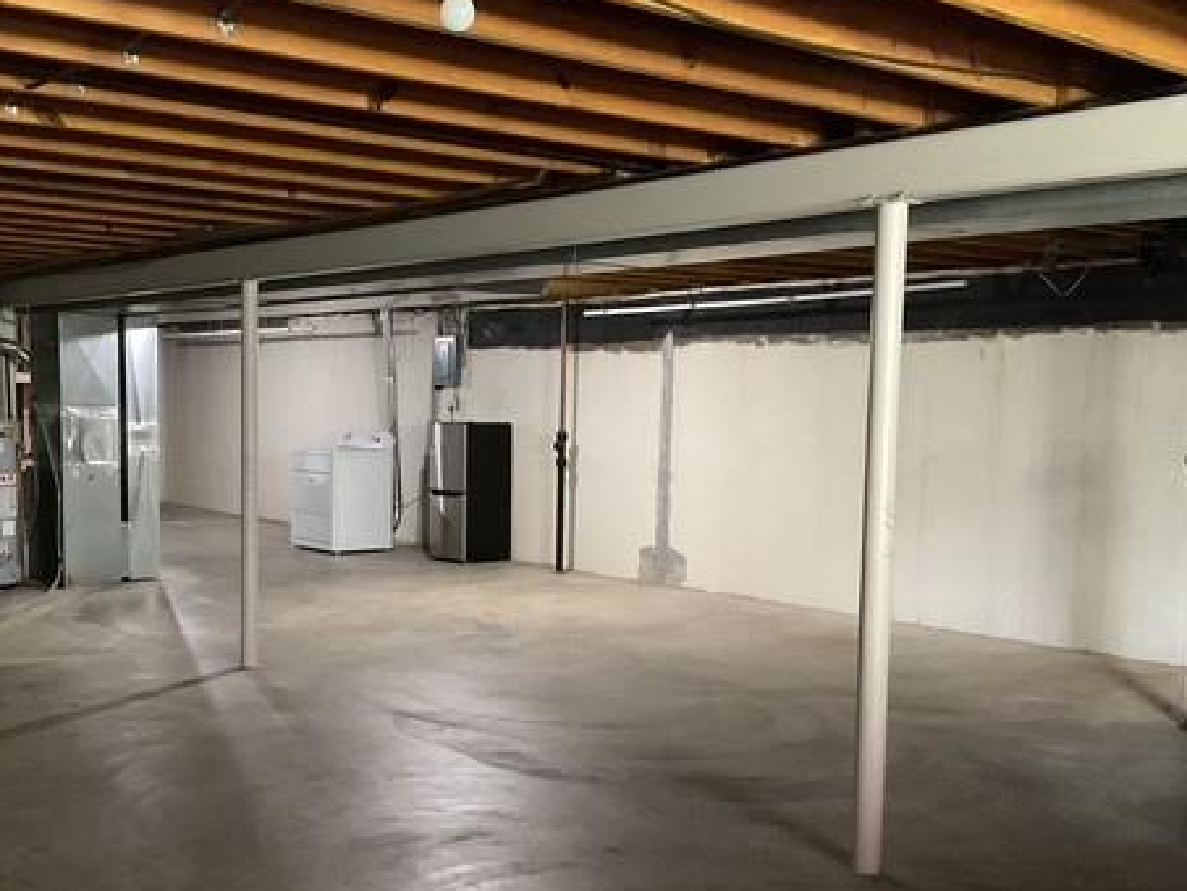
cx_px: 435
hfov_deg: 45.3
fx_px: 1406
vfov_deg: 35.1
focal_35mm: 41
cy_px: 508
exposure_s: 1/30
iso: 500
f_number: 1.8
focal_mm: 3
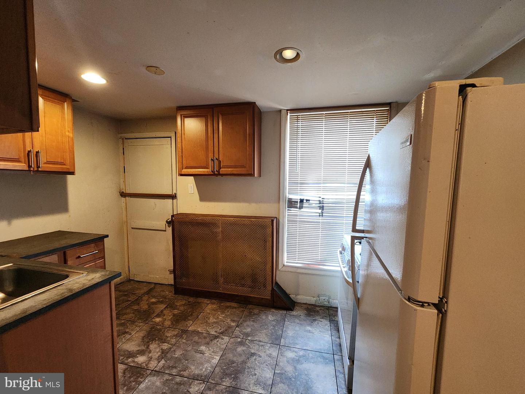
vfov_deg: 89.9
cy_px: 197
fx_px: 197
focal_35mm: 13
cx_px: 262
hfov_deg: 106.2
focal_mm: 2.2
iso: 320
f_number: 2.2
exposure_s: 1/60
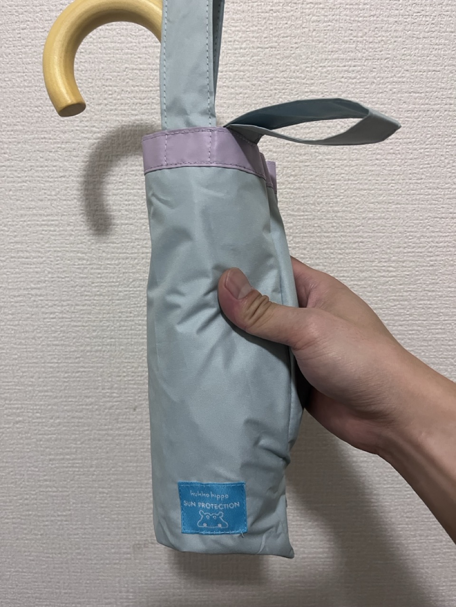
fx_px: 457
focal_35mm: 26
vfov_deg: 67.3
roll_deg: +2.0
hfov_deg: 53.1
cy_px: 304
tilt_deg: -15.7
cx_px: 228
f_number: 1.6
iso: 200
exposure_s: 1/50
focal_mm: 5.1
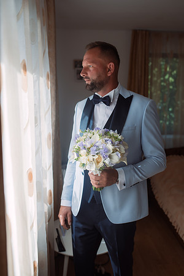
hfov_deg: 37.9
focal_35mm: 35
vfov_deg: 54.4
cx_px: 92
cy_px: 138
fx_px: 268
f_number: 2.8
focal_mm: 35
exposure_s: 1/320
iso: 100
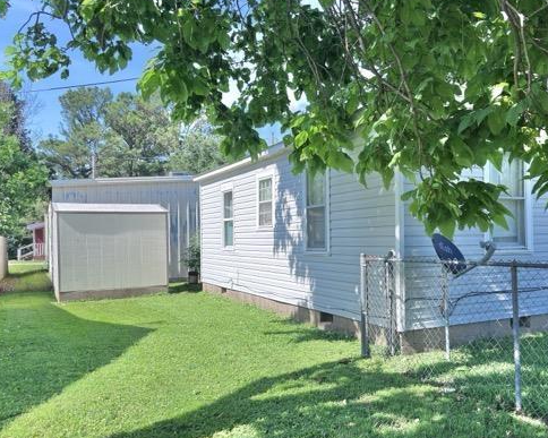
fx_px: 503
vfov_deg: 47.1
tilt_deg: +0.5
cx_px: 341
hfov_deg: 56.5
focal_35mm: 31
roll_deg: +0.1
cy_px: 237
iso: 100
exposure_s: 1/997
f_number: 1.78
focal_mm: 6.76
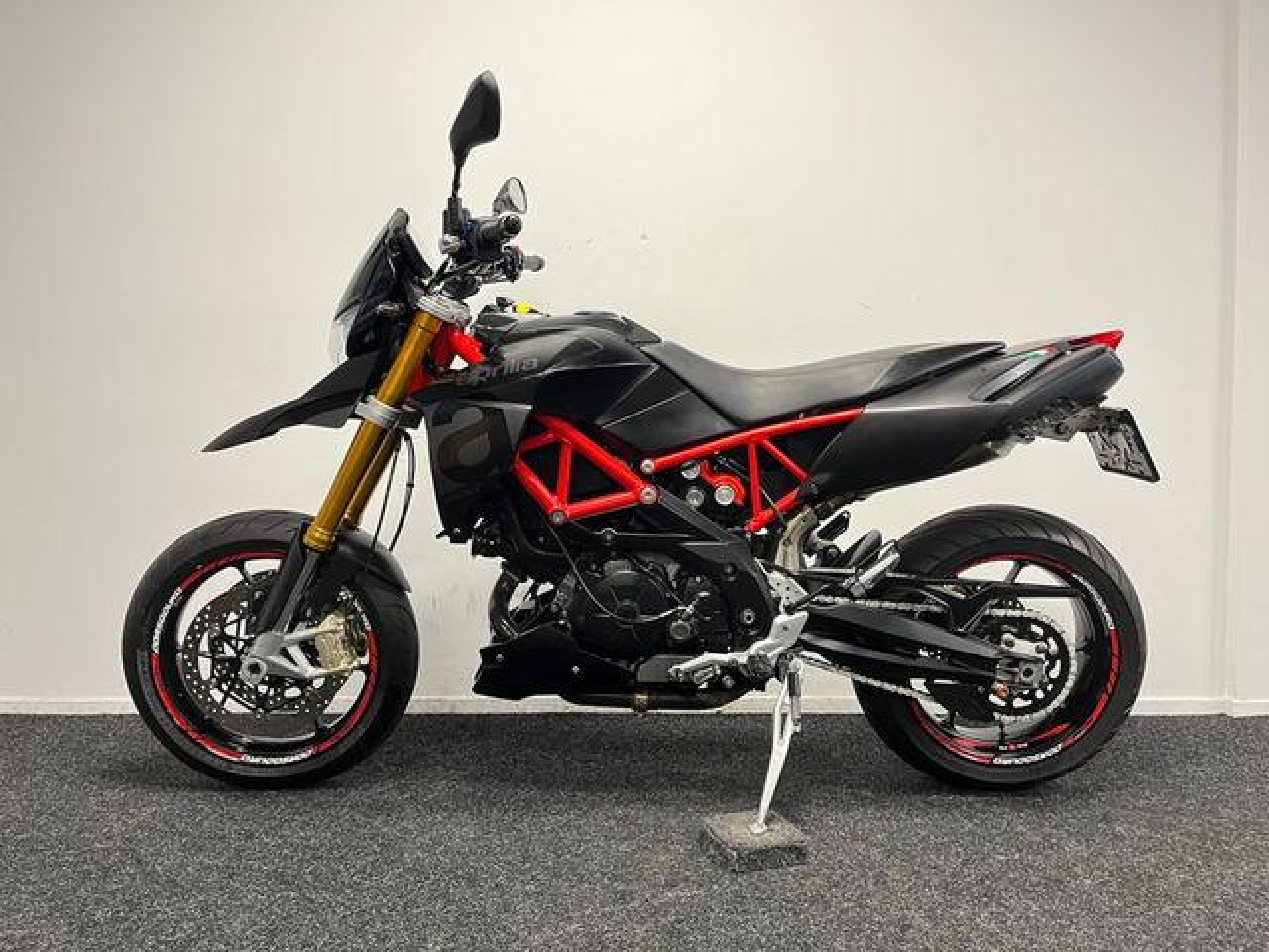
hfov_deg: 67.3
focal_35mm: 26
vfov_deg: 53.1
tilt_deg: -2.4
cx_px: 634
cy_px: 476
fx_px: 953
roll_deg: -0.2
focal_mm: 5.1
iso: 320
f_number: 1.6
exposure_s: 1/50
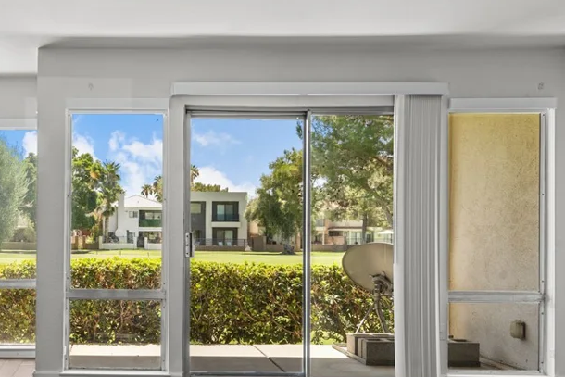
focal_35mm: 42
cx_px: 106
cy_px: 231
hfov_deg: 44.0
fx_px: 659
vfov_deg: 31.8
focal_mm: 25
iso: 400
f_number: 9
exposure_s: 1/13
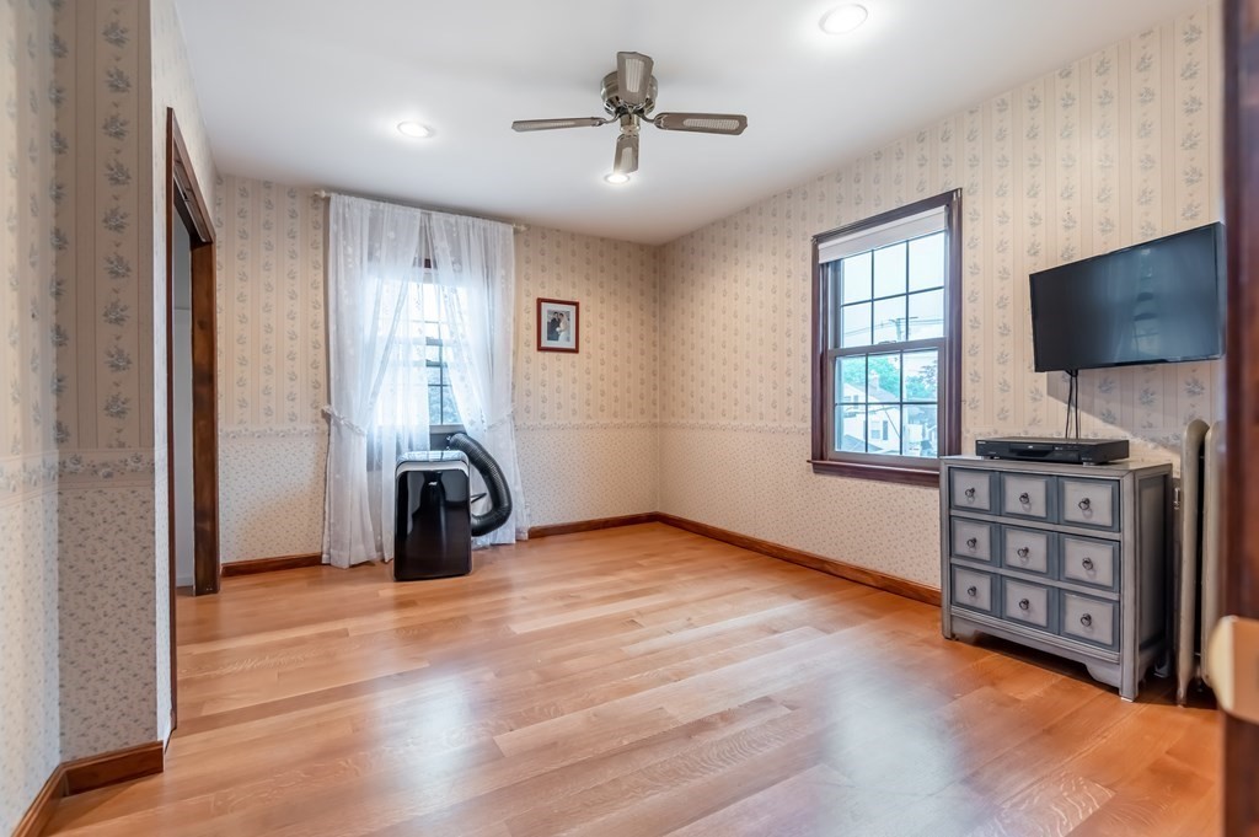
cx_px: 630
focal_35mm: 16
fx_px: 559
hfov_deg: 96.8
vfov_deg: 73.7
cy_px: 418
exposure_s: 1/100
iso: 640
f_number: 5
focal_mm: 16
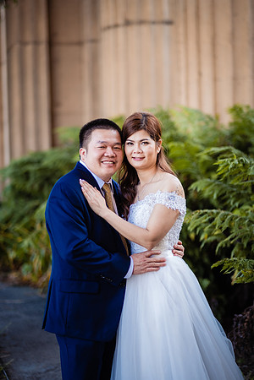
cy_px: 190
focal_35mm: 84
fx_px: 889
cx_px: 127
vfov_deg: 24.2
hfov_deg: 16.3
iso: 160
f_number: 1.2
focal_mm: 56
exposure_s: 1/400
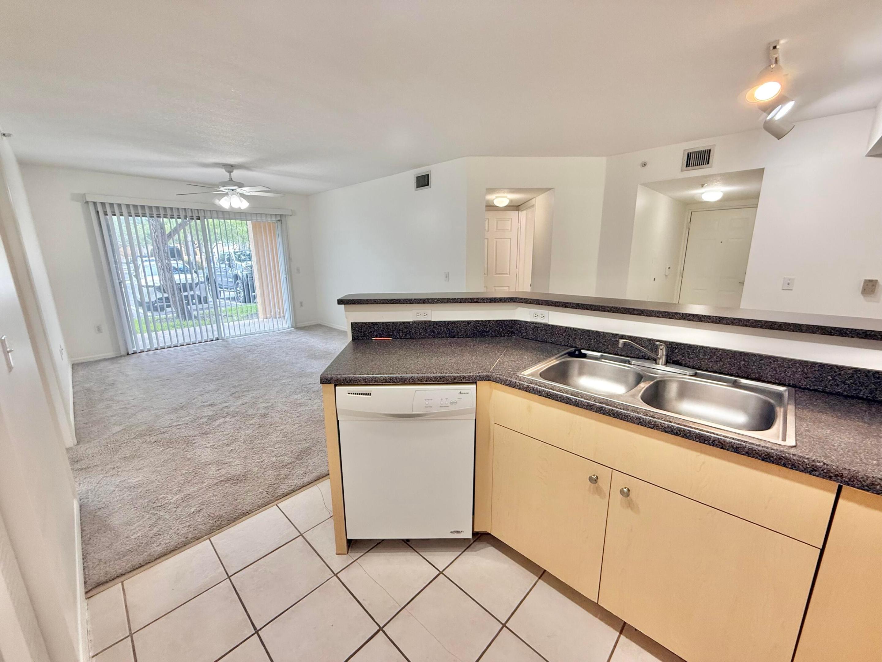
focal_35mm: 14
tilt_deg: -12.2
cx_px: 441
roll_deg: +0.4
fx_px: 357
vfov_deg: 85.7
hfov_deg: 102.1
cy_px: 331
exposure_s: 1/60
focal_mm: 2.22
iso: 200
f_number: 2.2
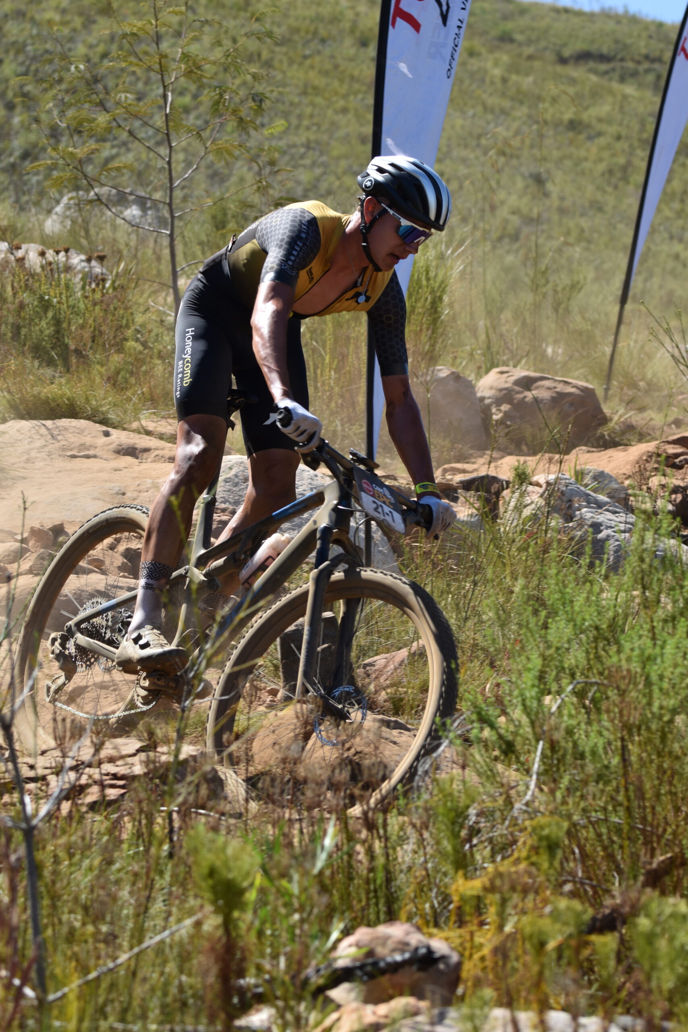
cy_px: 516
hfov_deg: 9.1
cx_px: 344
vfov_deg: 13.7
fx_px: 4299
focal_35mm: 150
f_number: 6.3
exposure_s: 1/400
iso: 110
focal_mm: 100
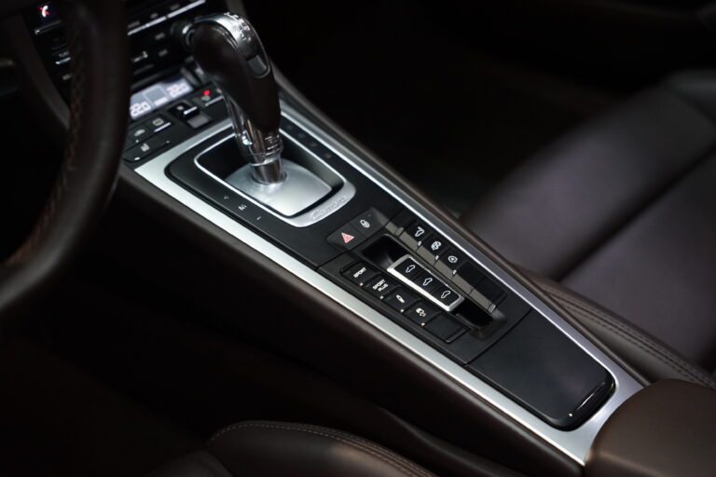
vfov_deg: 20.2
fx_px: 1340
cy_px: 238
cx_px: 358
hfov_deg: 29.9
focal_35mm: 67
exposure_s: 1/80
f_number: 2.8
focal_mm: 67.4
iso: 1600
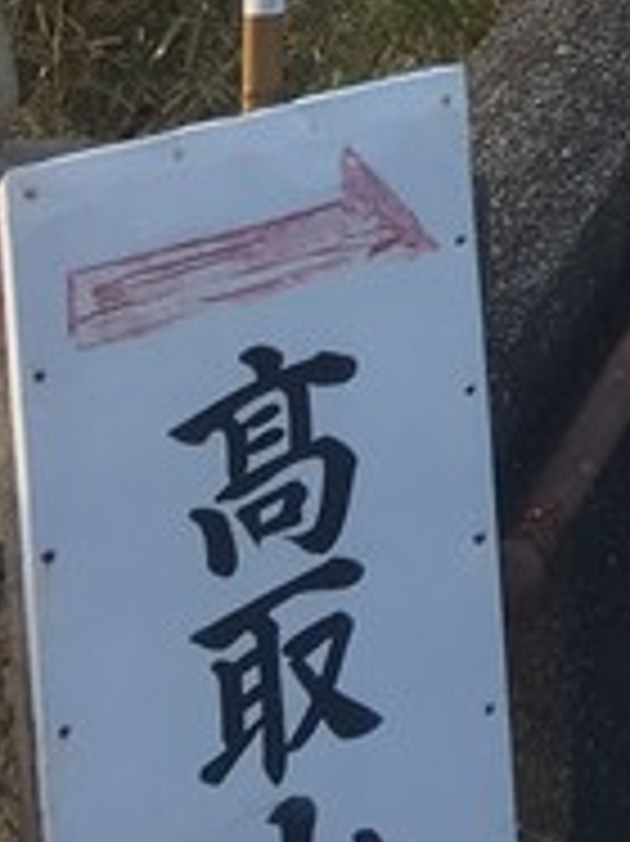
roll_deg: +1.0
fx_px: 3863
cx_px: 1674
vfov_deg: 11.5
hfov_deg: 8.3
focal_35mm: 159
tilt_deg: +1.5
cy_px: -684
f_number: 2.2
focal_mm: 4.15
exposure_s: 1/120
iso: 25
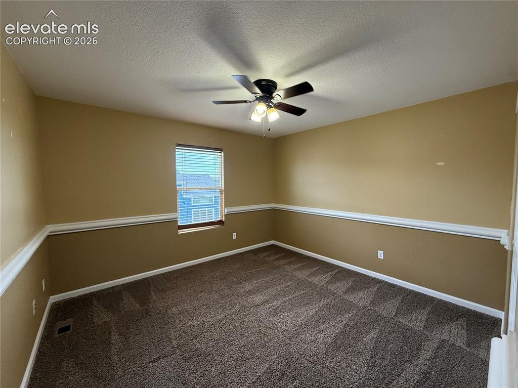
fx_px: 209
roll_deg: +0.1
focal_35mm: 14
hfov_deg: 102.1
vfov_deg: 85.6
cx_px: 259
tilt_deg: -2.9
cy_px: 194
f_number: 2.2
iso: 250
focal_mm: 2.22
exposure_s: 1/120
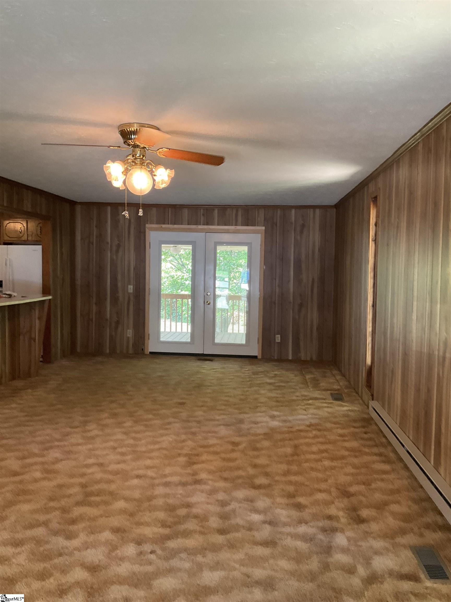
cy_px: 301
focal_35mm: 29
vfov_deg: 61.7
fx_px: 504
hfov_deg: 48.2
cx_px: 226
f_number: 1.8
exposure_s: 1/60
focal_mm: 3
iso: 160
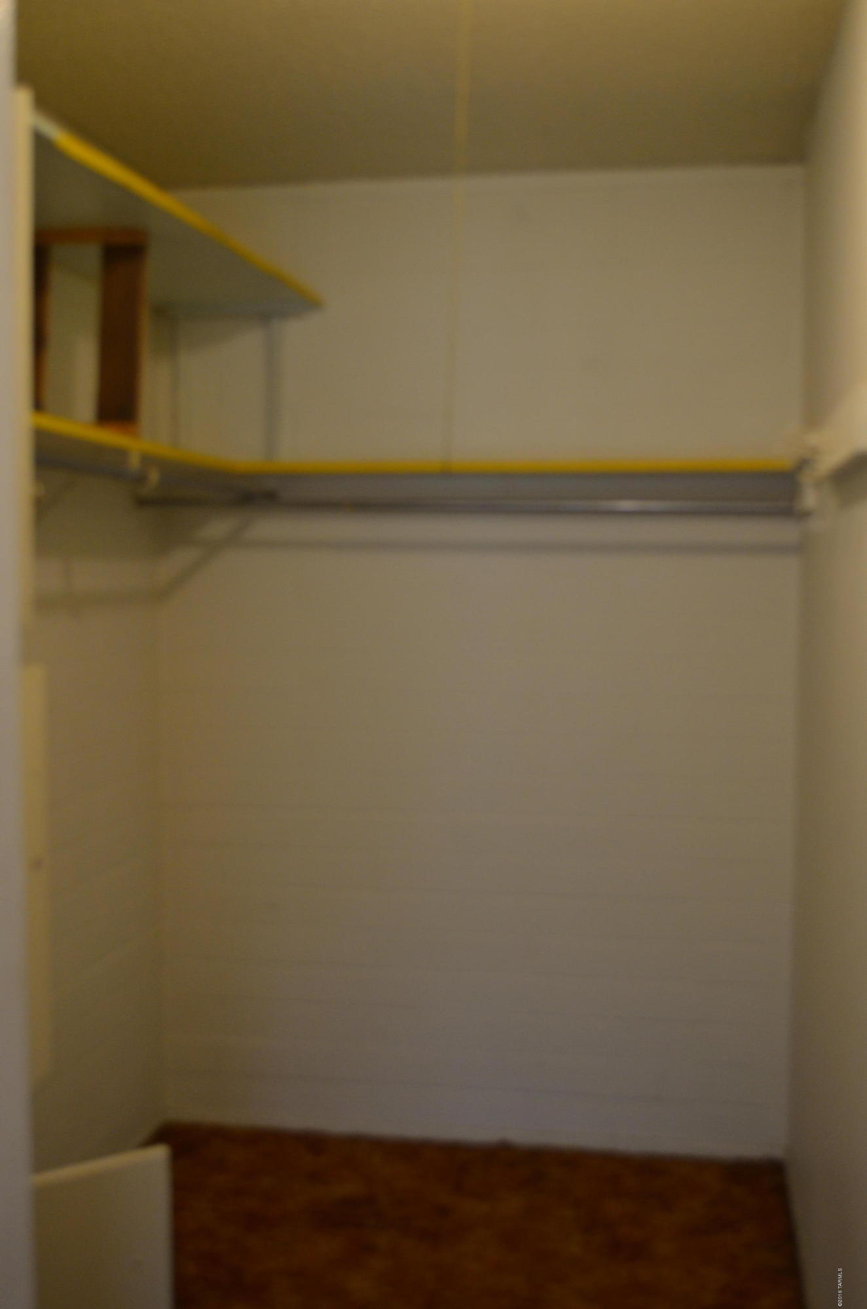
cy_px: 654
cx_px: 434
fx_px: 1416
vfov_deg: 49.6
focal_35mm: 39
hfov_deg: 34.1
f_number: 4.2
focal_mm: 26
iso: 800
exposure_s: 1/40
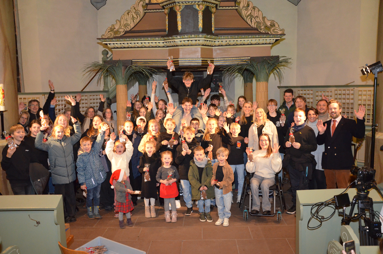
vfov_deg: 47.7
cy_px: 127
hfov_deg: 67.5
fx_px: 287
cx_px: 192
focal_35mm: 27
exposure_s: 1/60
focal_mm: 18
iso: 3200
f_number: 4
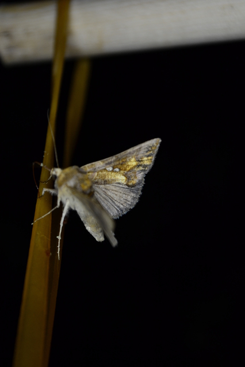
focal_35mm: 82
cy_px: 184
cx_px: 122
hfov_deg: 16.5
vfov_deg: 24.6
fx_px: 843
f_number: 5.6
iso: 400
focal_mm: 55
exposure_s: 1/160
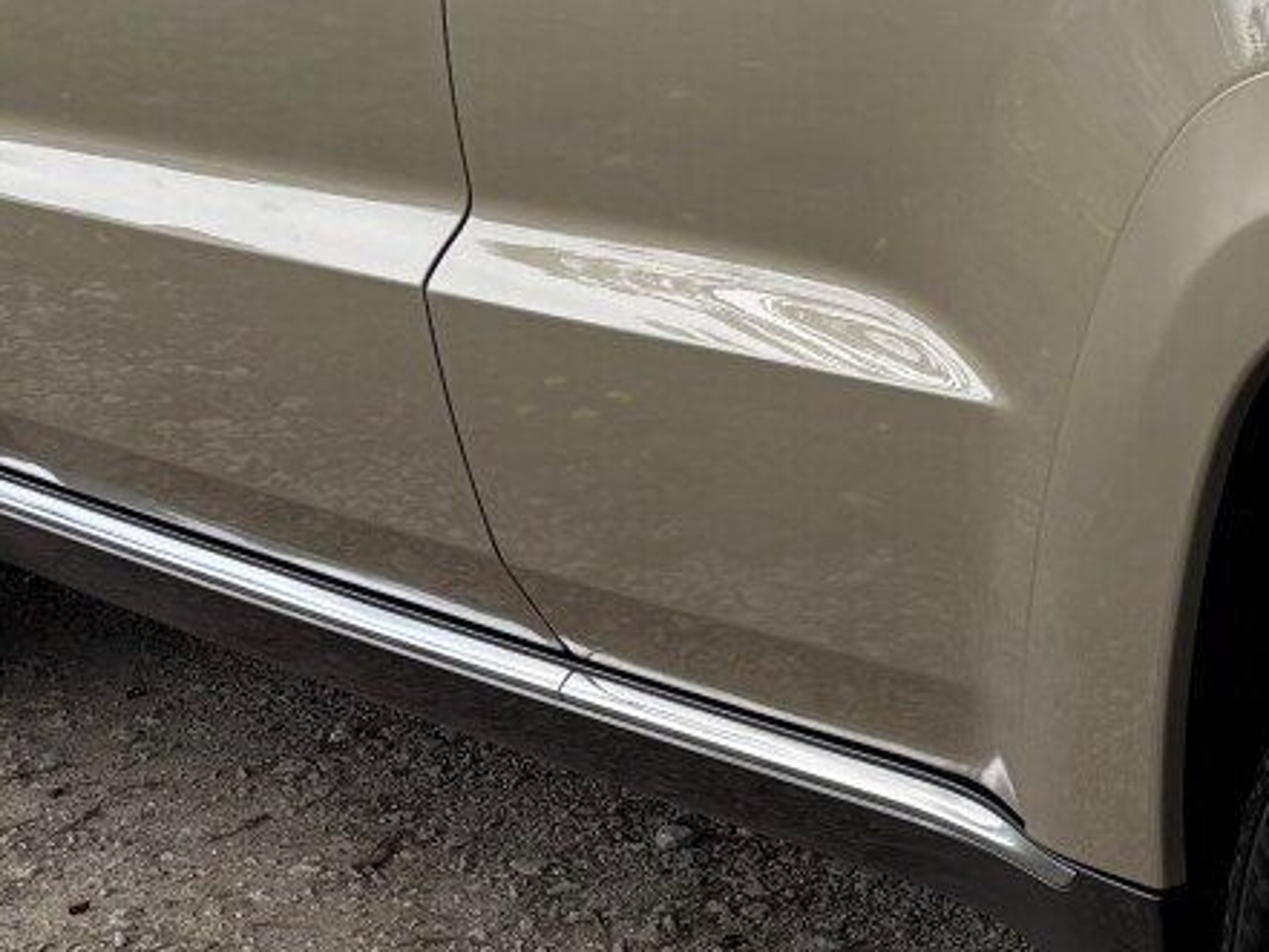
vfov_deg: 12.8
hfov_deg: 16.1
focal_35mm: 115
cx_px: 1738
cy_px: 134
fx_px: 4217
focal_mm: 5.96
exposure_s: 1/187
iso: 40
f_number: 1.6
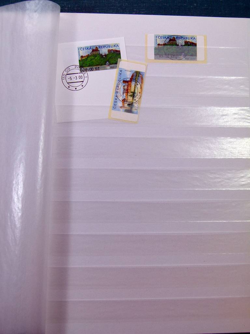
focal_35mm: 37
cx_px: 125
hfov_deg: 38.7
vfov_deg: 50.1
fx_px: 356
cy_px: 167
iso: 100
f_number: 4
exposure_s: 1/160
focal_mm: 6.7
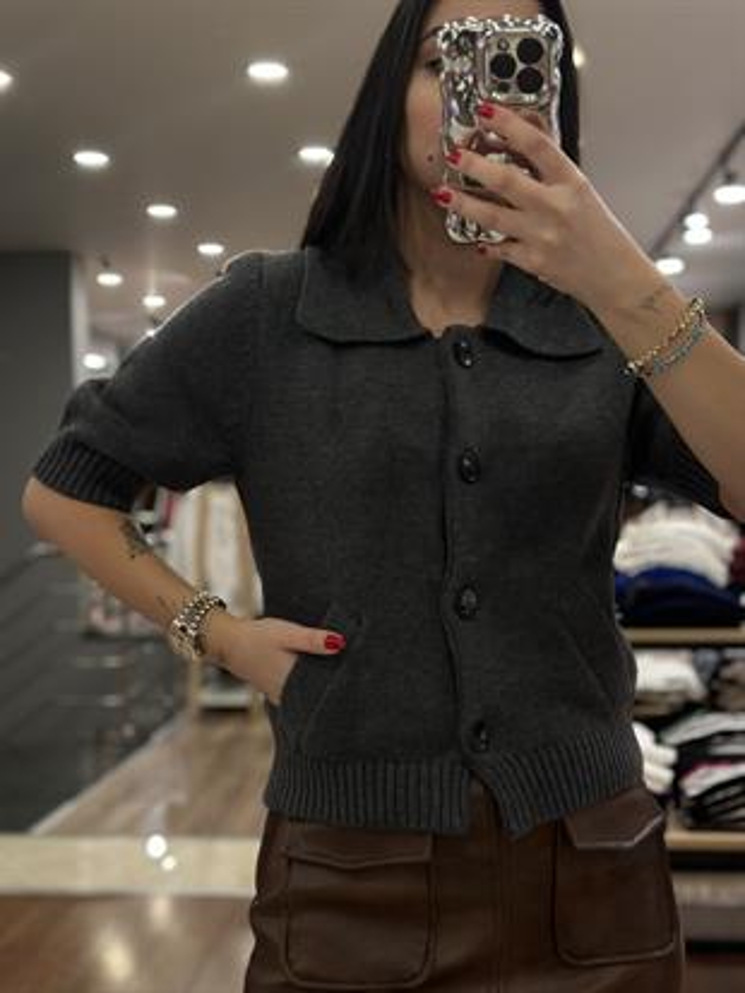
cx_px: 372
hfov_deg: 30.3
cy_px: 496
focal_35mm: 48
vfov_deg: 39.6
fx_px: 1377
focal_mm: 6.86
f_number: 1.78
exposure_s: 1/50
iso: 160
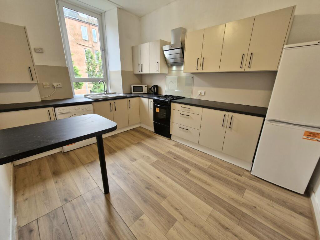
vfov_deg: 89.9
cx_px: 160
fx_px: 120
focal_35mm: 13
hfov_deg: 106.2
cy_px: 120
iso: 80
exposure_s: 1/50
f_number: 2.2
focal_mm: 1.74
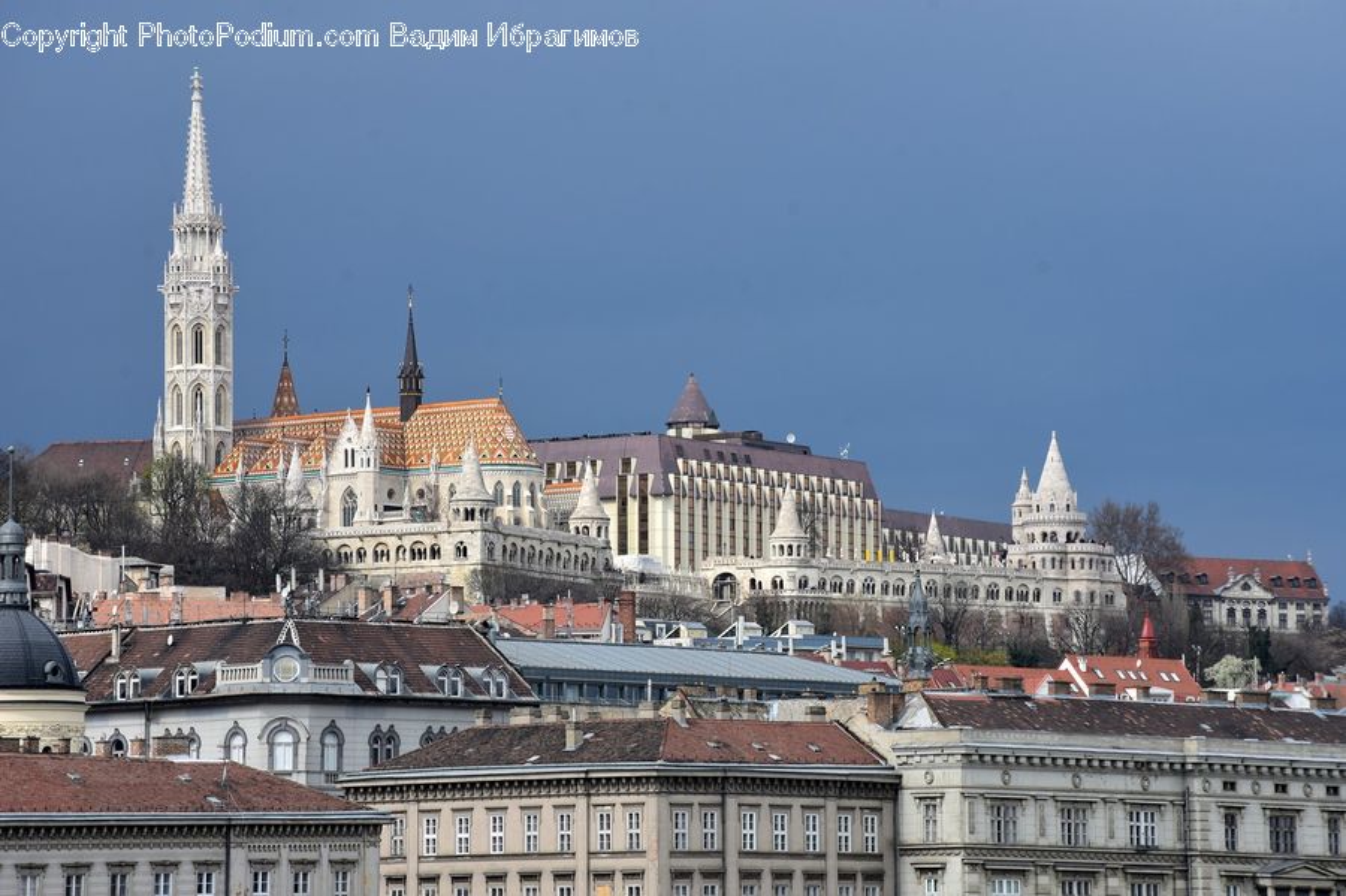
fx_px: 5325
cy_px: 448
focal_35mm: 142
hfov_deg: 14.4
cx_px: 673
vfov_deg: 9.6
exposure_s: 1/125
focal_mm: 95
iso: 125
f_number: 11
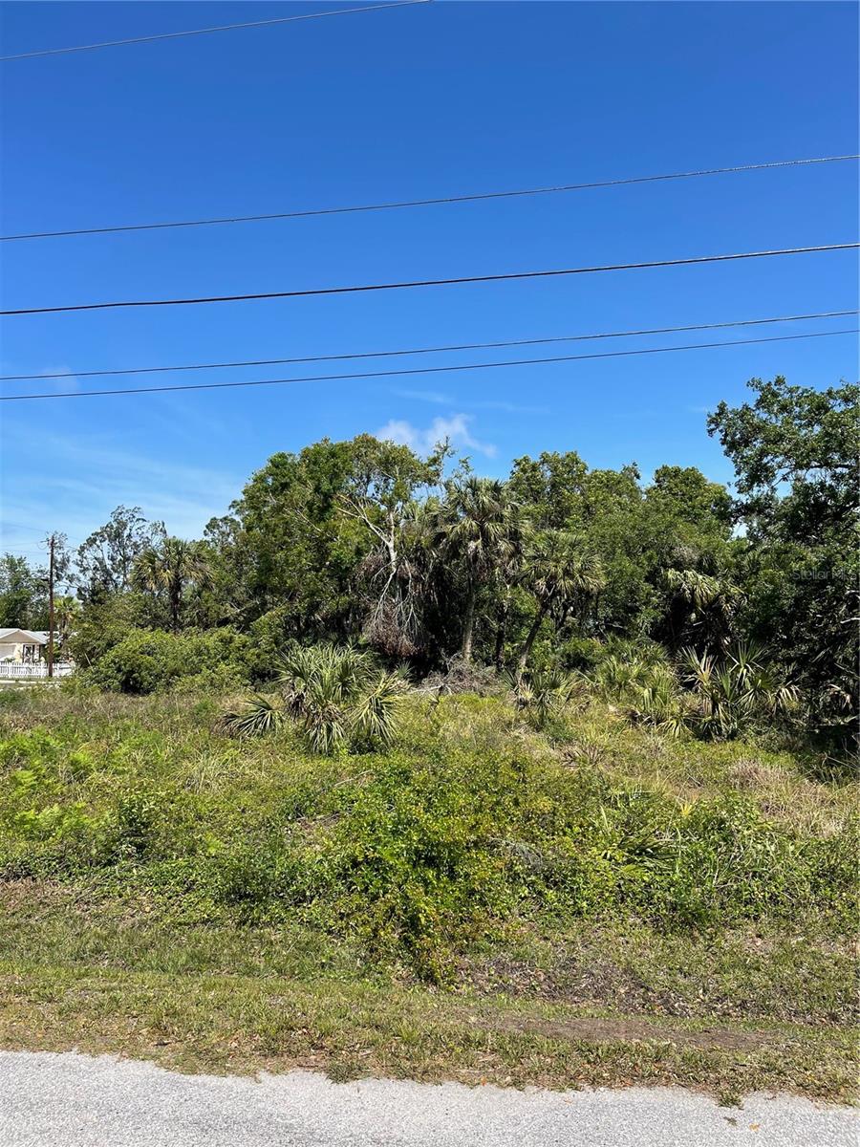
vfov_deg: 67.3
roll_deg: -0.3
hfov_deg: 53.1
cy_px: 574
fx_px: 861
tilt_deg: +6.6
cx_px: 430
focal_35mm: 26
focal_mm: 5.1
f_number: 1.6
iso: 32
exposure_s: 1/2786
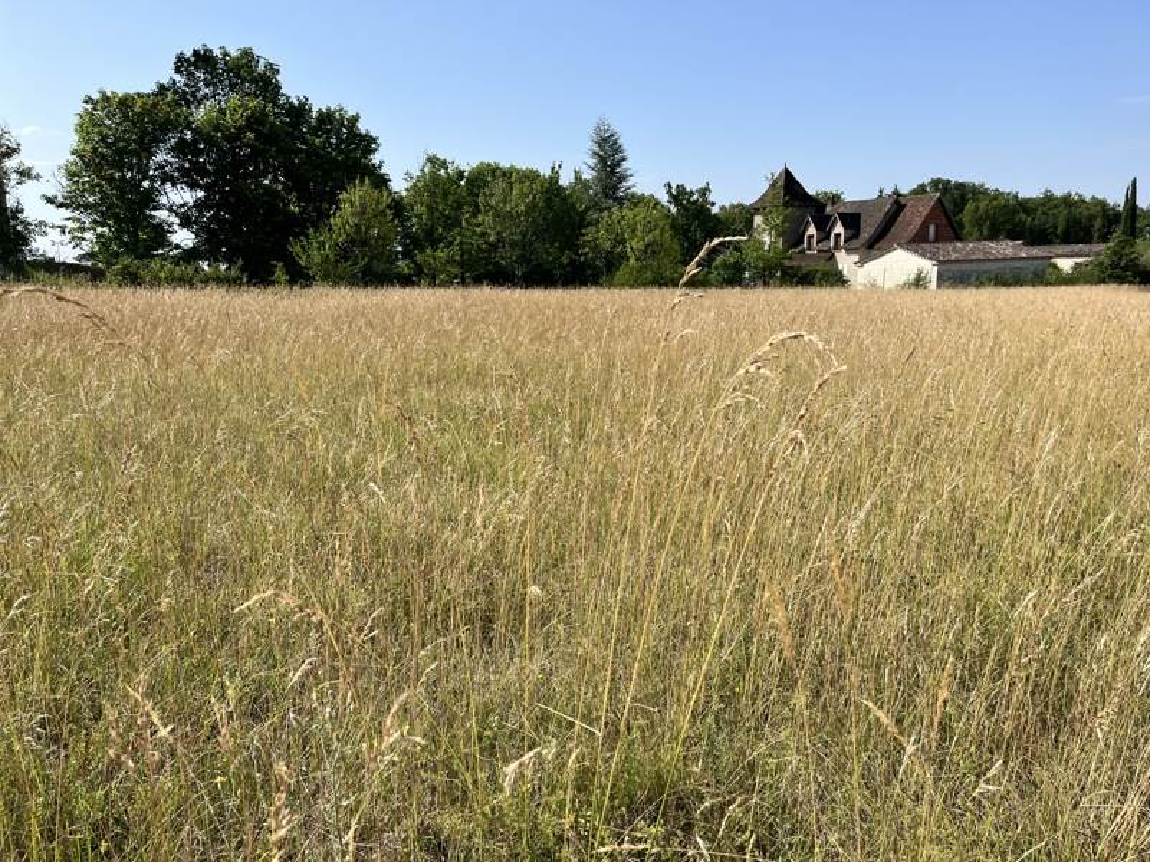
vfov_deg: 53.1
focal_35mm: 26
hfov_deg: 67.3
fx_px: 864
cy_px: 431
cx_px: 575
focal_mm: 5.1
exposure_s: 1/2967
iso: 50
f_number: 1.6
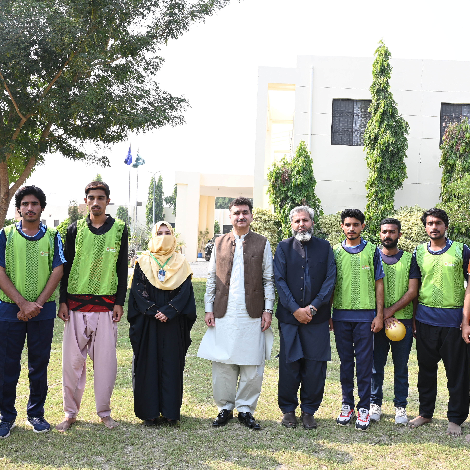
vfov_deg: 48.4
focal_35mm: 34
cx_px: 282
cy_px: 230
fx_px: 522
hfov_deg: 48.2
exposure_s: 1/30
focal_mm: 26
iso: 100
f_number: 11
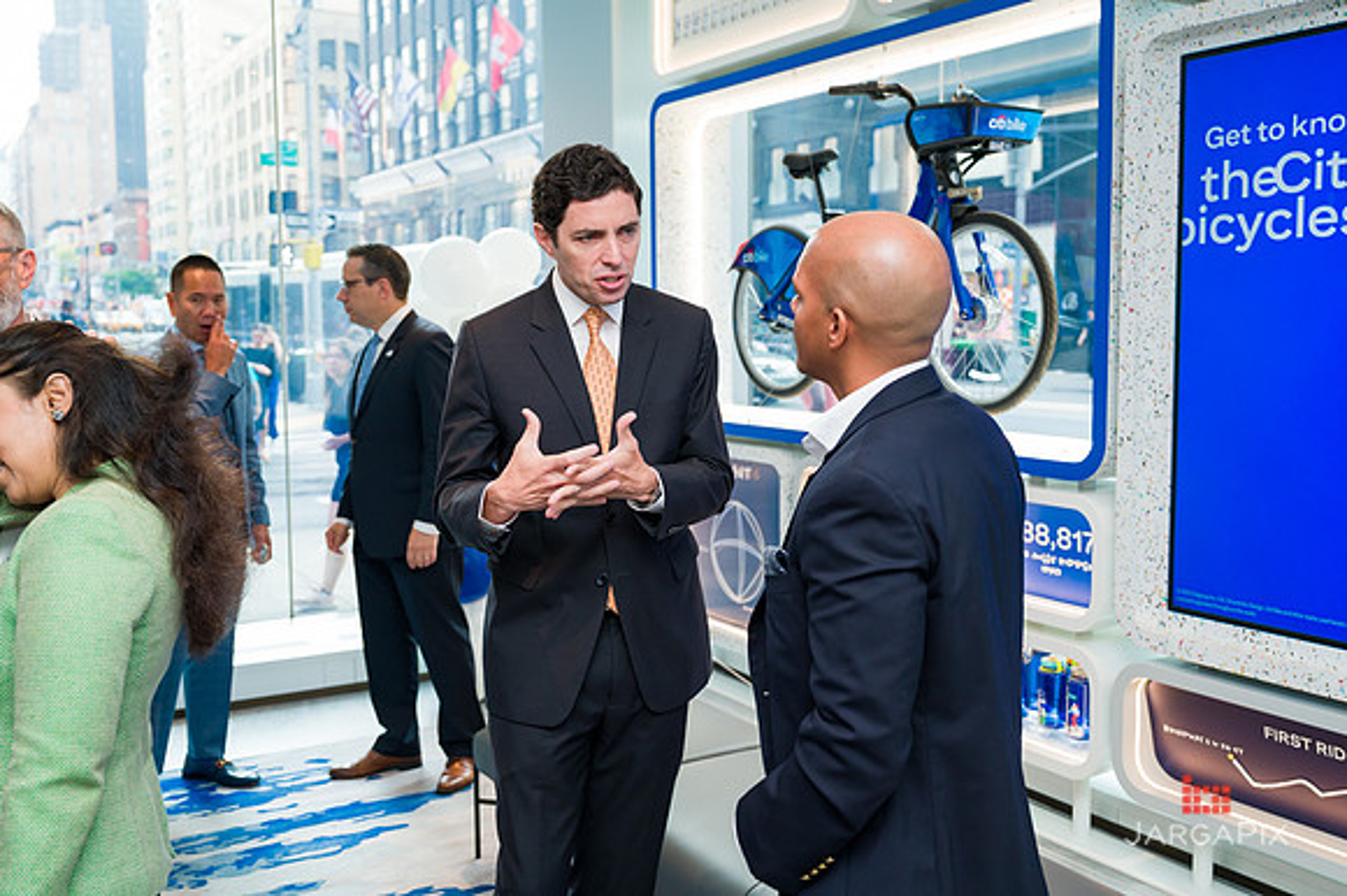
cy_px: 424
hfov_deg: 53.8
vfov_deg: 37.3
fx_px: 1326
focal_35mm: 35
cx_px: 709
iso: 400
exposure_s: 1/200
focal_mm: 33.5
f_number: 3.5
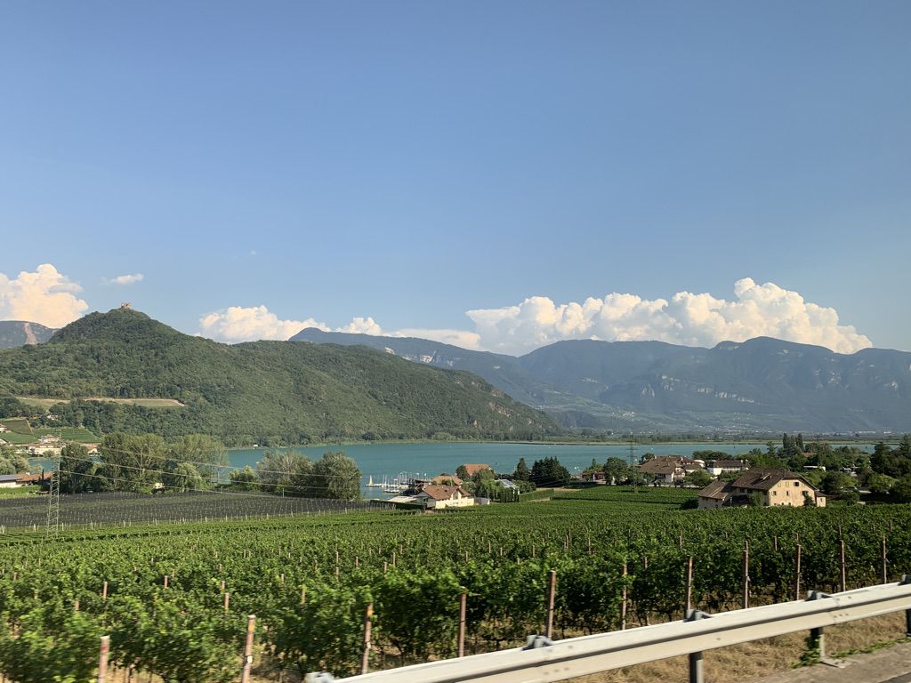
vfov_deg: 53.1
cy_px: 342
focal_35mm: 26
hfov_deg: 67.3
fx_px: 684
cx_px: 456
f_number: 1.8
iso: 25
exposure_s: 1/253
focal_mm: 4.25
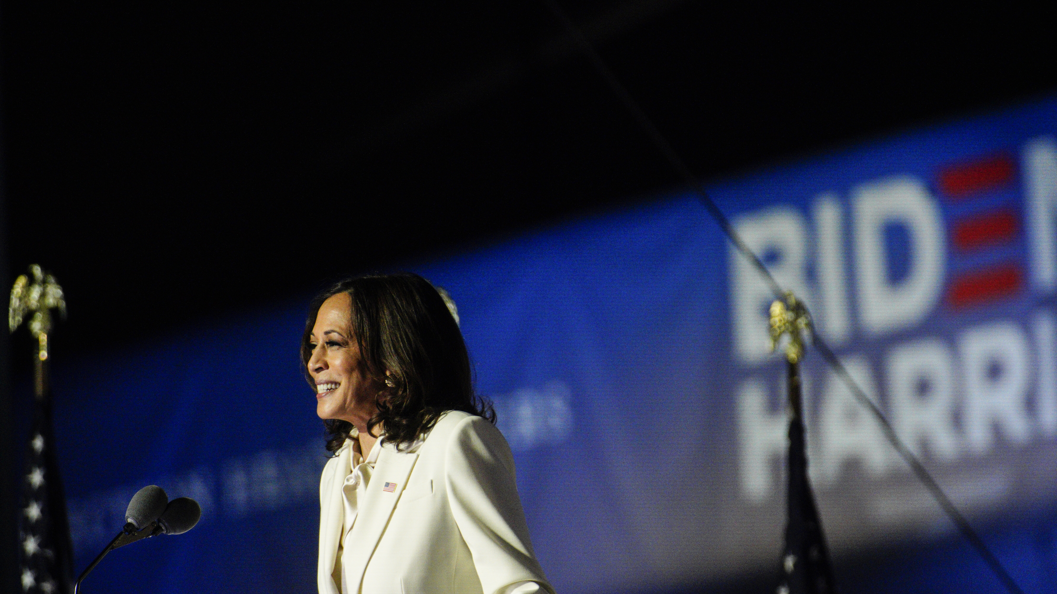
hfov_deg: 5.8
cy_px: 326
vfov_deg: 3.3
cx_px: 576
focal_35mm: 371
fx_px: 10398
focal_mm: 318
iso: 8000
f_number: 5.6
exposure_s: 1/160
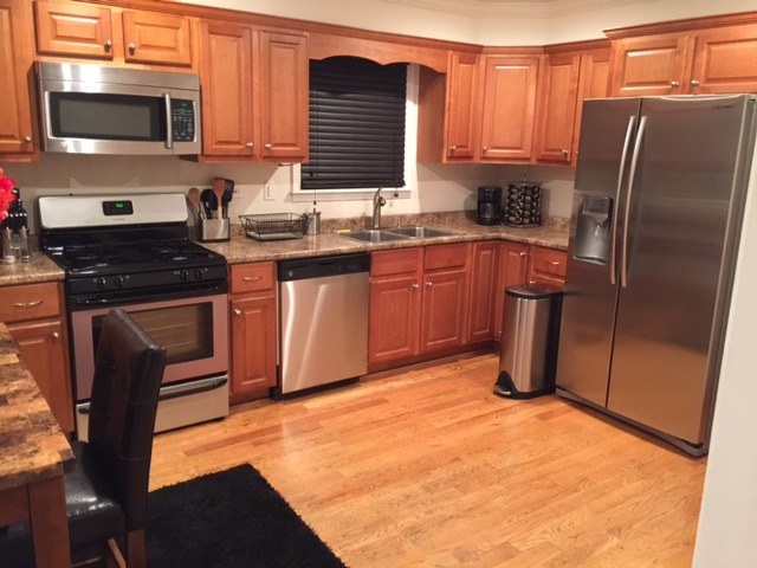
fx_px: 634
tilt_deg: -12.6
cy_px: 284
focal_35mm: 29
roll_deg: -2.6
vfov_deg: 48.2
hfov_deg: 61.7
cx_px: 378
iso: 125
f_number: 2.2
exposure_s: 1/10
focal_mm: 4.15
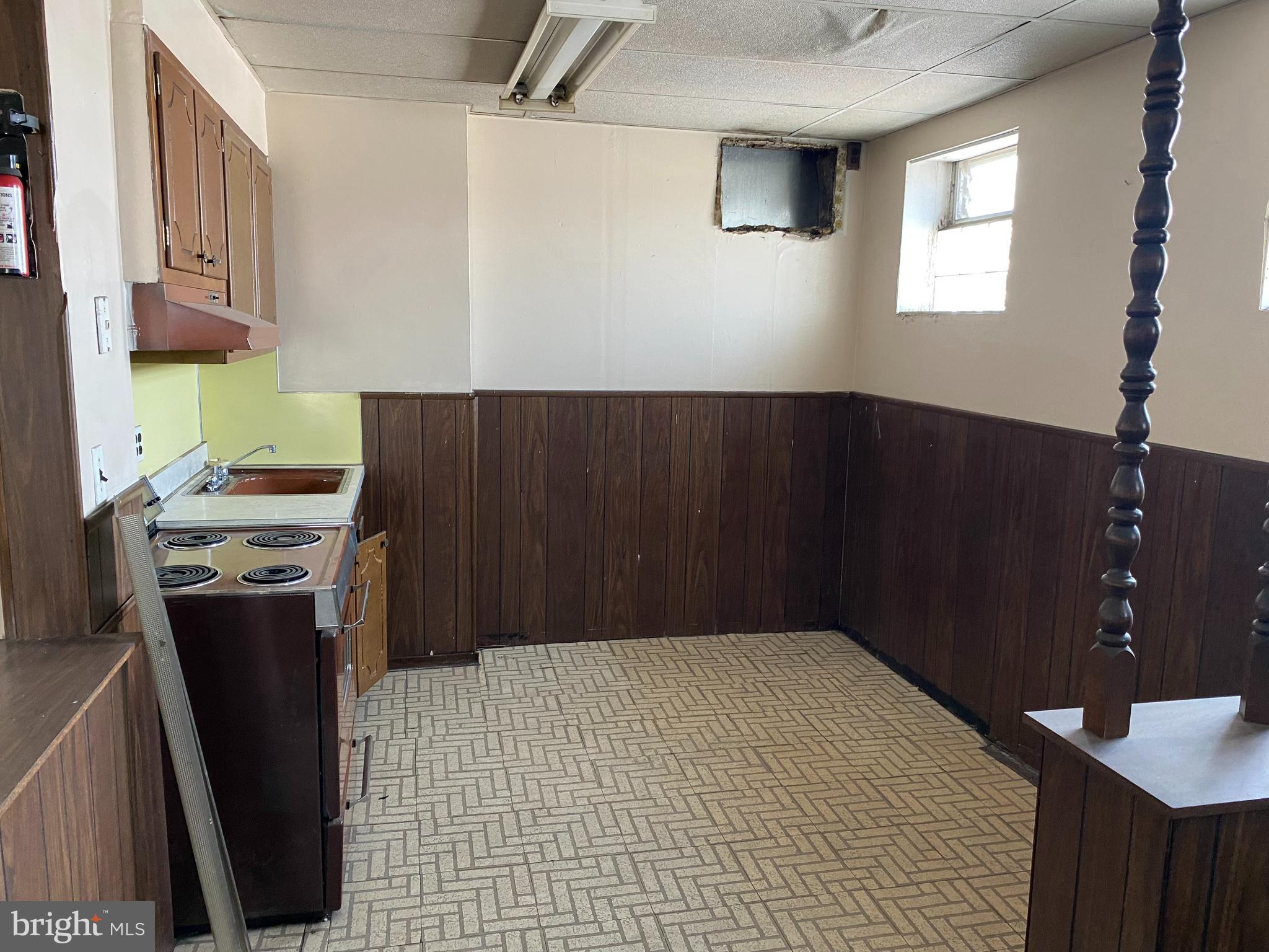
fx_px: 953
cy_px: 476
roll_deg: -0.1
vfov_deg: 53.1
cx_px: 634
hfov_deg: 67.3
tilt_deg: -9.3
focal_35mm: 26
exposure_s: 1/60
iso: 160
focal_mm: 4.25
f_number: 1.8
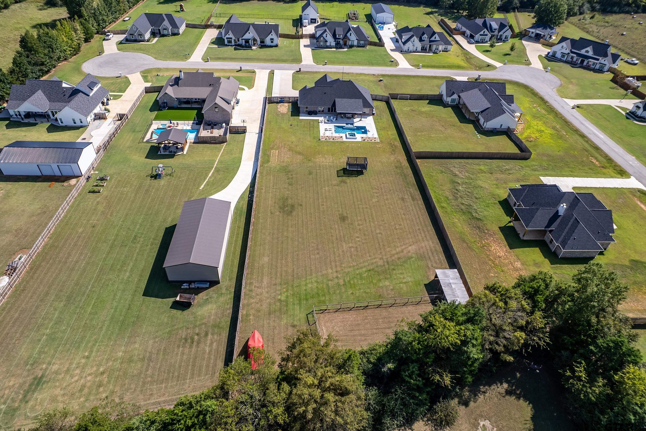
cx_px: 323
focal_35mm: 22
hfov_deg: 78.6
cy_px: 216
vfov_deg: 57.2
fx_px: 395
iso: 100
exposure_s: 1/1600
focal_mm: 8.38
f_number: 2.8
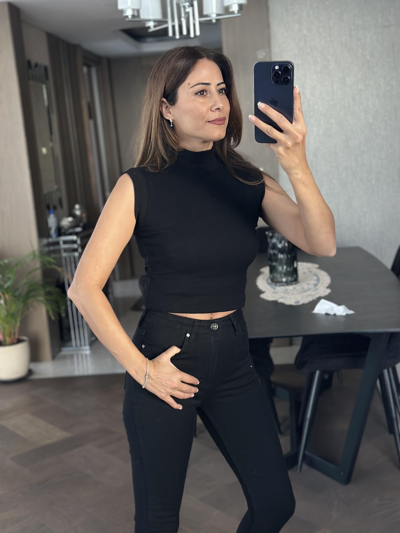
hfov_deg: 30.3
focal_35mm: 48
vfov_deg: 39.7
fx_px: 740
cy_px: 266
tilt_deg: -18.1
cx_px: 200
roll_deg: +5.3
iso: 320
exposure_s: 1/60
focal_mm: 6.86
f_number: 1.78
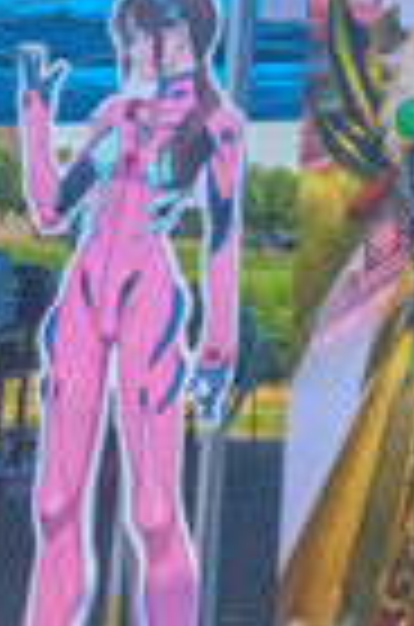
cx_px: 572
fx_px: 1508
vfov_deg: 22.8
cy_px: 54
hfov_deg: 14.8
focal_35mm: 87
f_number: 2.2
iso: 32
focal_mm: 4.15
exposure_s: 1/1980
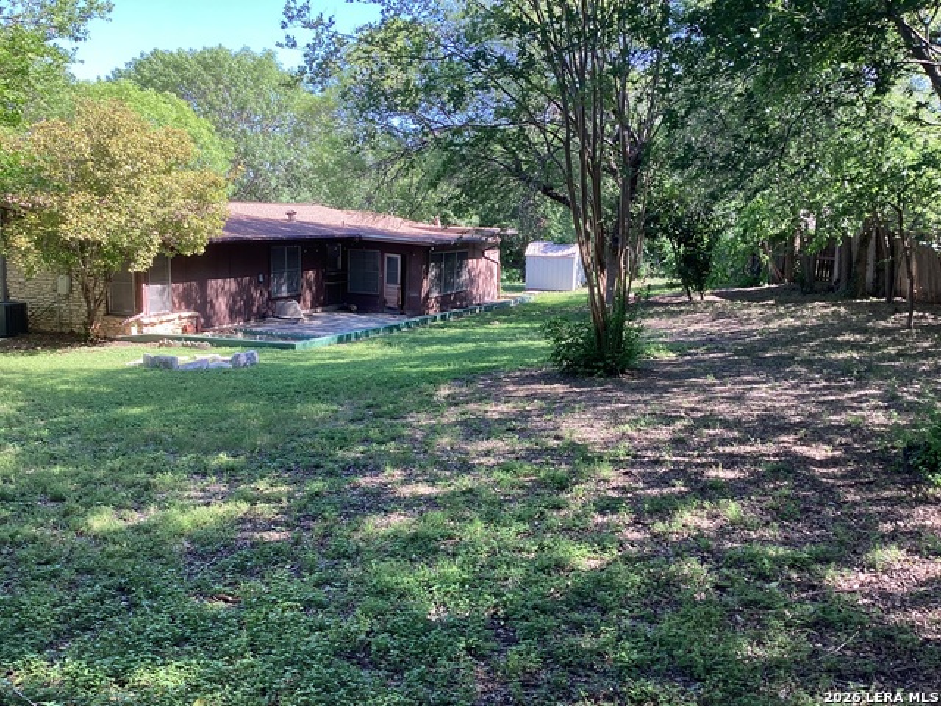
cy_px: 353
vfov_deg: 45.4
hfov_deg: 58.4
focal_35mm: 31
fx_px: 843
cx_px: 470
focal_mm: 3.3
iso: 32
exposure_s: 1/100
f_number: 2.4
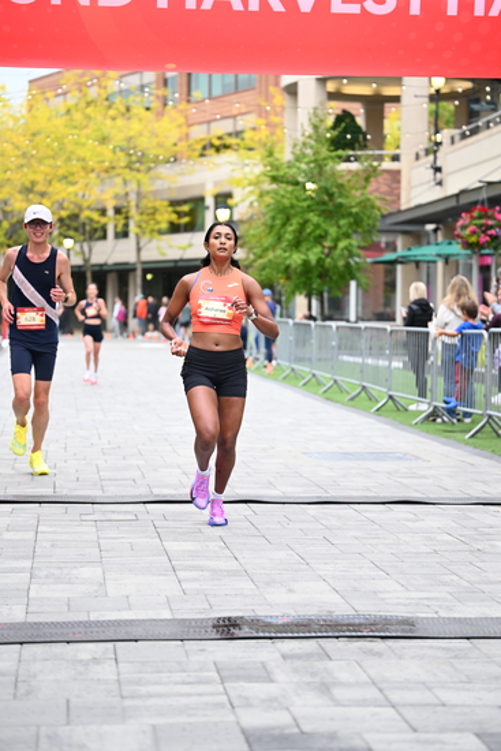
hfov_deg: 17.7
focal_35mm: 77
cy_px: 376
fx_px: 1606
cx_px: 250
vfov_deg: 26.3
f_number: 2.8
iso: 1600
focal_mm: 77
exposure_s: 1/1250
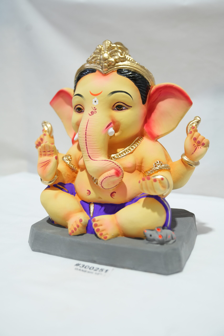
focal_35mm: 38
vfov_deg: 50.7
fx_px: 355
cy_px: 168
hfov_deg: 35.1
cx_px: 112
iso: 800
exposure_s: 1/200
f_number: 3.5
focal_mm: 38
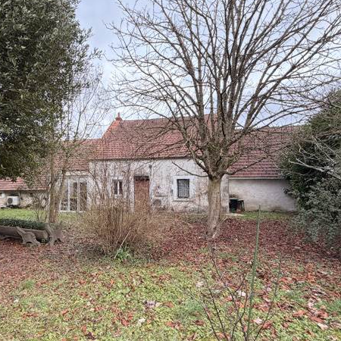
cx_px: 123
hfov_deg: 68.3
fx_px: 245
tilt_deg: +0.9
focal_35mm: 22
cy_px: 183
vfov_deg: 69.5
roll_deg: -0.2
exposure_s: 1/163
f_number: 2.2
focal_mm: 2.22
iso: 40
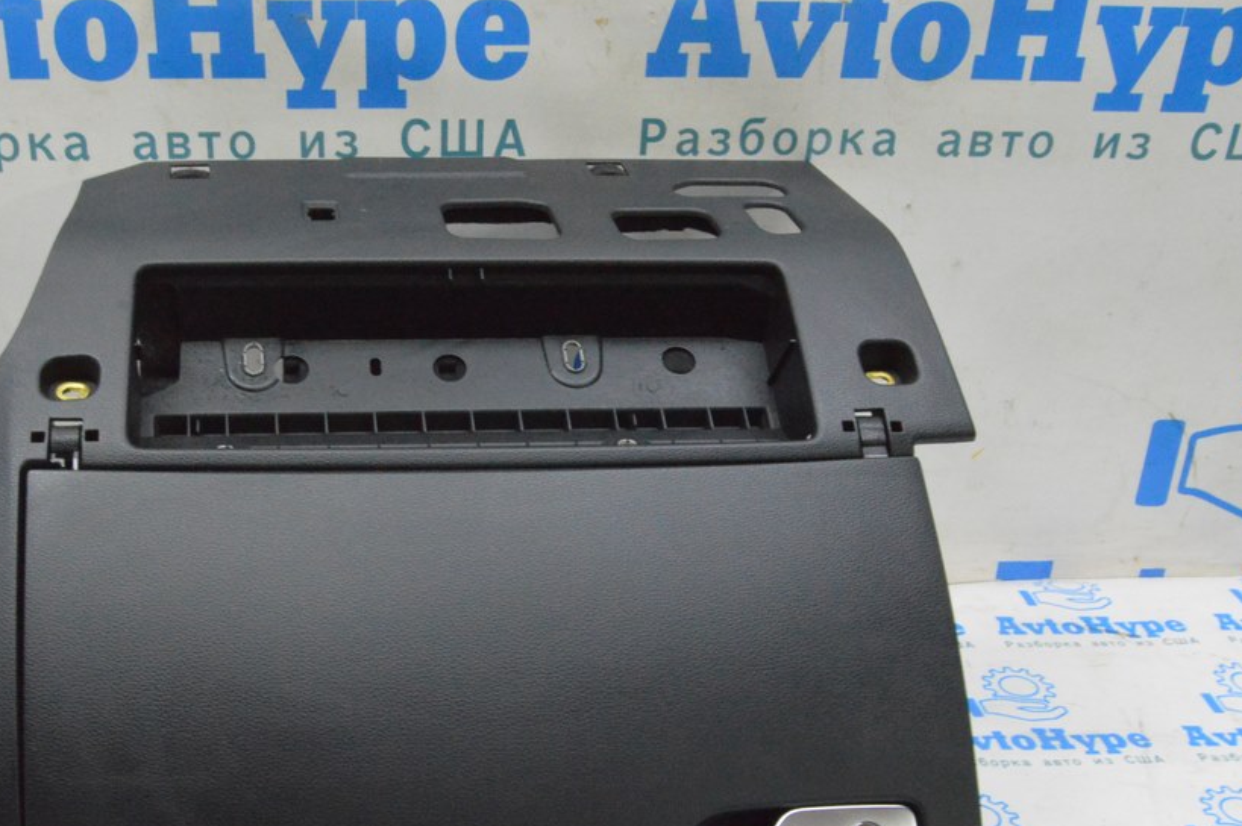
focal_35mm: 45
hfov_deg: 43.3
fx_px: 1552
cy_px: 492
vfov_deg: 29.8
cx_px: 475
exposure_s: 1/15
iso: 6400
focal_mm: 24
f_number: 20
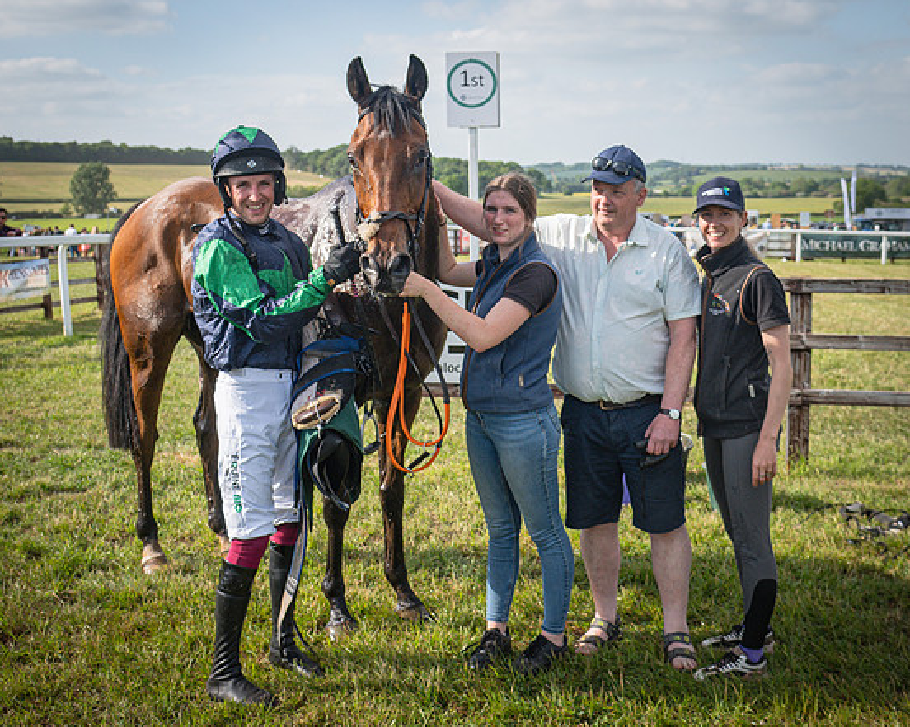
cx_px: 502
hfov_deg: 38.8
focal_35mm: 48
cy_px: 338
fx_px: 1292
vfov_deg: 31.4
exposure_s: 1/950
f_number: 4
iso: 200
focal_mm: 27
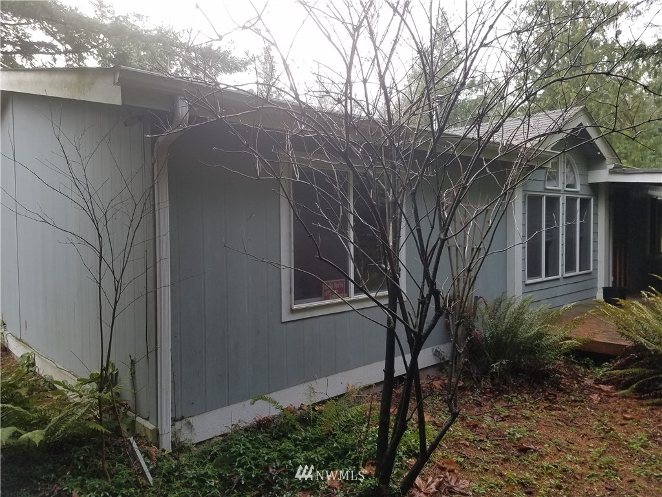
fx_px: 497
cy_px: 248
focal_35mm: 26
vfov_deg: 53.1
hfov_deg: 67.3
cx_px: 331
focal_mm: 4.2
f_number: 1.7
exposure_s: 1/127
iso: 50
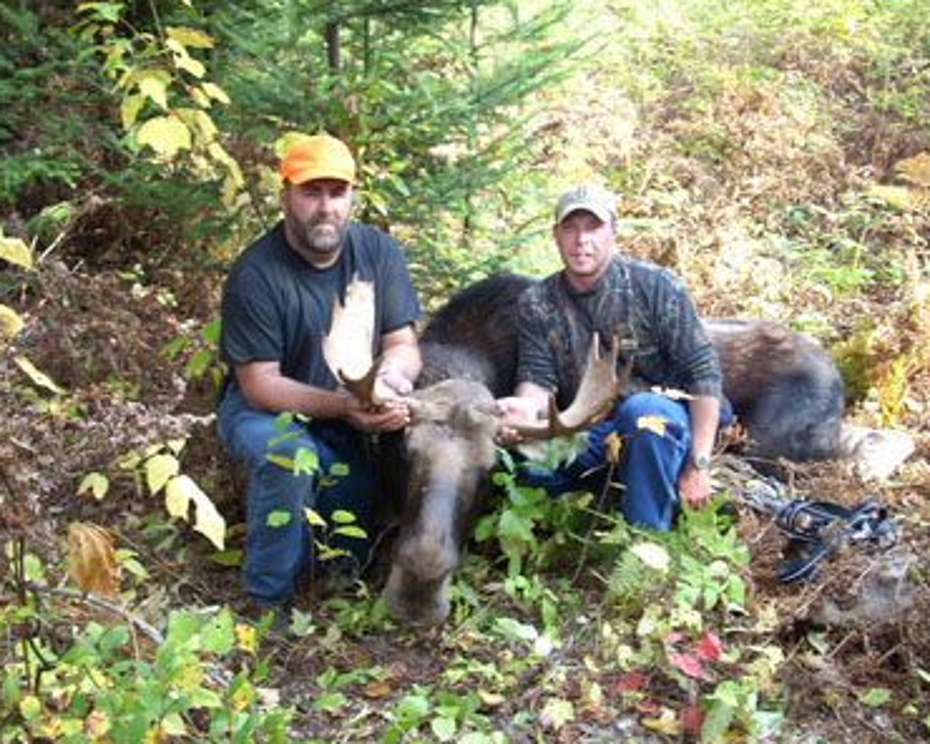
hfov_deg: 46.8
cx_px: 450
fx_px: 1073
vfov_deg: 38.2
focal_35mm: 39
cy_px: 375
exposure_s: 1/50.4
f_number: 2.8
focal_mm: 6.2
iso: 64
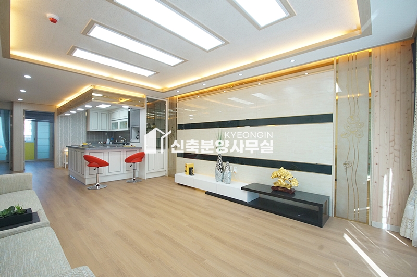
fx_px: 174
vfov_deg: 77.2
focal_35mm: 15
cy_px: 138
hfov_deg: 100.4
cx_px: 208
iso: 800
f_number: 9
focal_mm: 10
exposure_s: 1/40
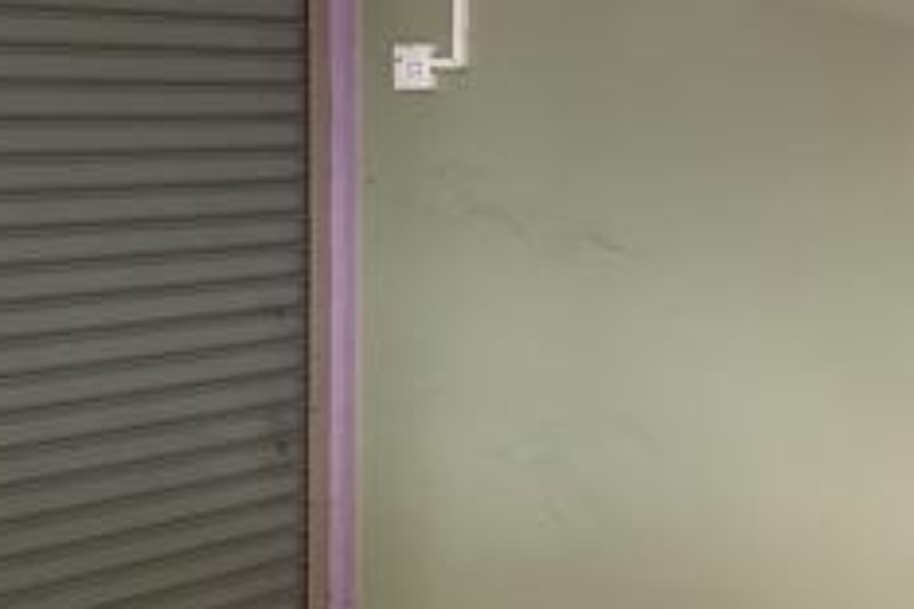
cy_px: 213
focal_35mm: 85
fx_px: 2158
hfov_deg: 22.9
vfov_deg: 16.0
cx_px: 922
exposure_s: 1/60
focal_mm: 3
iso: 80
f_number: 1.8
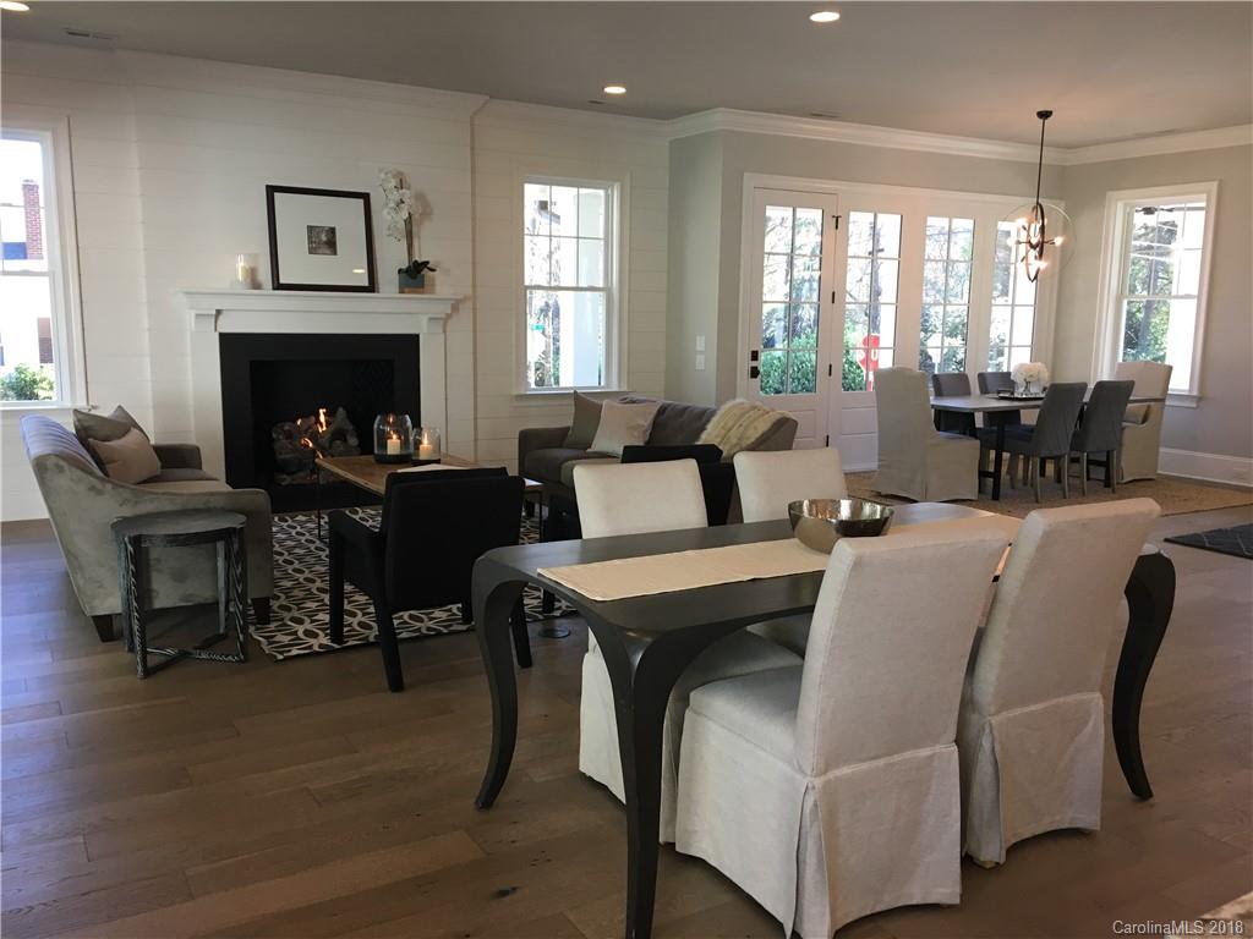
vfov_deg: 48.2
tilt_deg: -8.2
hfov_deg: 61.7
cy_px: 470
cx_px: 626
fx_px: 1050
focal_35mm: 29
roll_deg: -0.1
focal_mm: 4.15
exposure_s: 1/30
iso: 40
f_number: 2.2
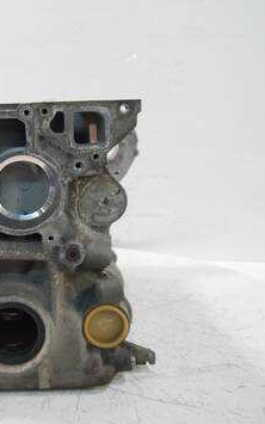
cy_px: 210
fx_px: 497
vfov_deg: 46.2
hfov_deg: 28.6
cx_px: 24
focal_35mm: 43
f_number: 3.5
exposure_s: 1/60
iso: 800
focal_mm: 15
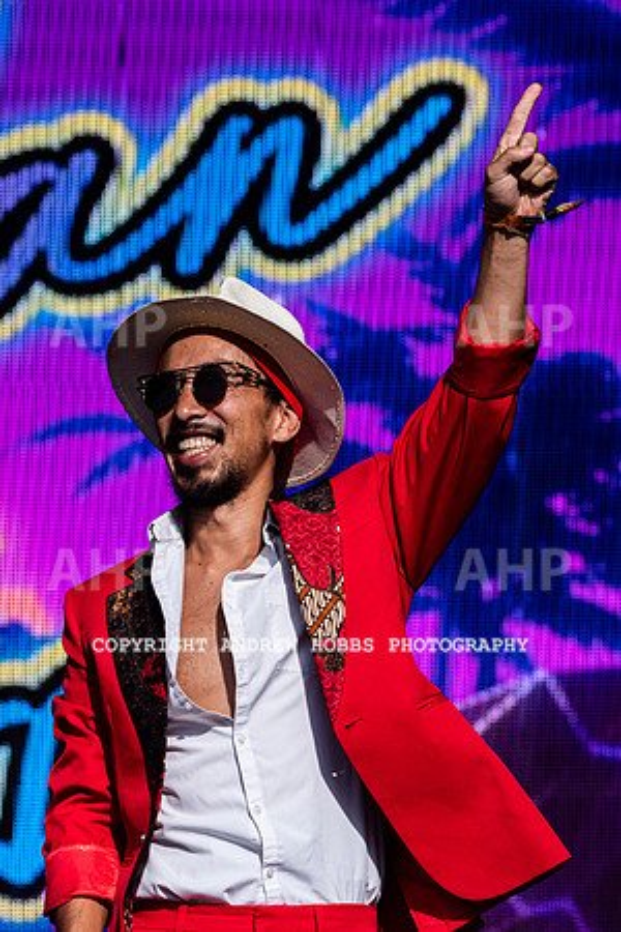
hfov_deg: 6.4
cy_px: 436
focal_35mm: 214
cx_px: 258
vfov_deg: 9.6
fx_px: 5548
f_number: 5
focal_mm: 130
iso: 640
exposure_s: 1/6400
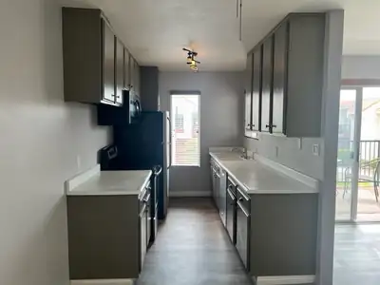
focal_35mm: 26
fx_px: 285
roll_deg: -0.1
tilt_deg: -5.2
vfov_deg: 53.1
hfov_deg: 67.3
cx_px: 190
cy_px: 142
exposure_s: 1/160
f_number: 1.5
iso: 50
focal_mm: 5.7
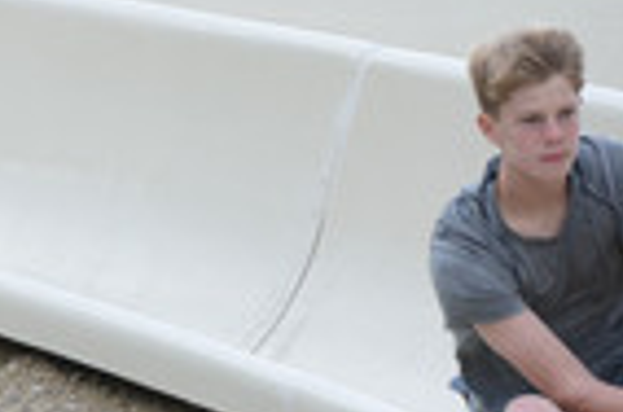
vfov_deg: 2.5
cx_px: -215
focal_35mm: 551
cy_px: 208
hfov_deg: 3.7
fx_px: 9514
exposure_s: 1/1250
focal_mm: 195
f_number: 6.3
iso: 1000
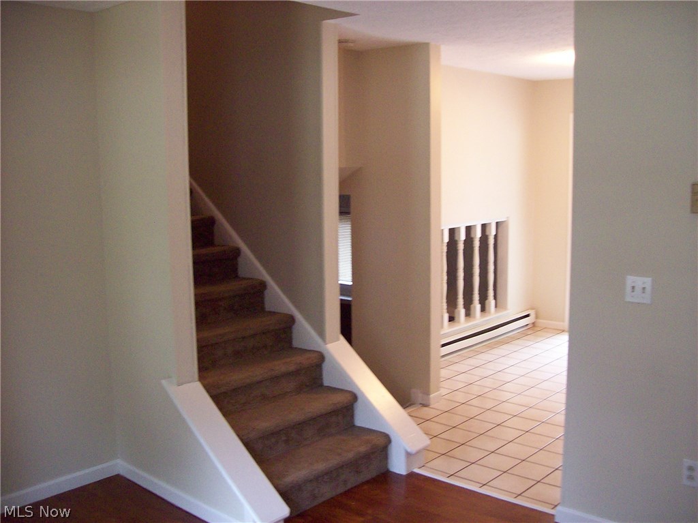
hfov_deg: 51.4
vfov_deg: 39.6
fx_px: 726
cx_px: 349
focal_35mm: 36
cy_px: 262
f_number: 2.7
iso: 160
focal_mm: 6
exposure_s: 1/9.77
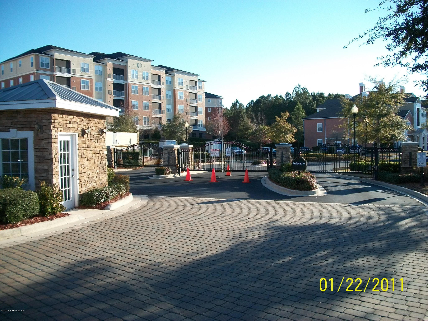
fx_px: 396
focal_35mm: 32
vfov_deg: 44.2
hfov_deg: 56.8
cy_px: 160
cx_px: 214
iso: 80
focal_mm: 5.7
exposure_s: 1/500
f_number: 2.9
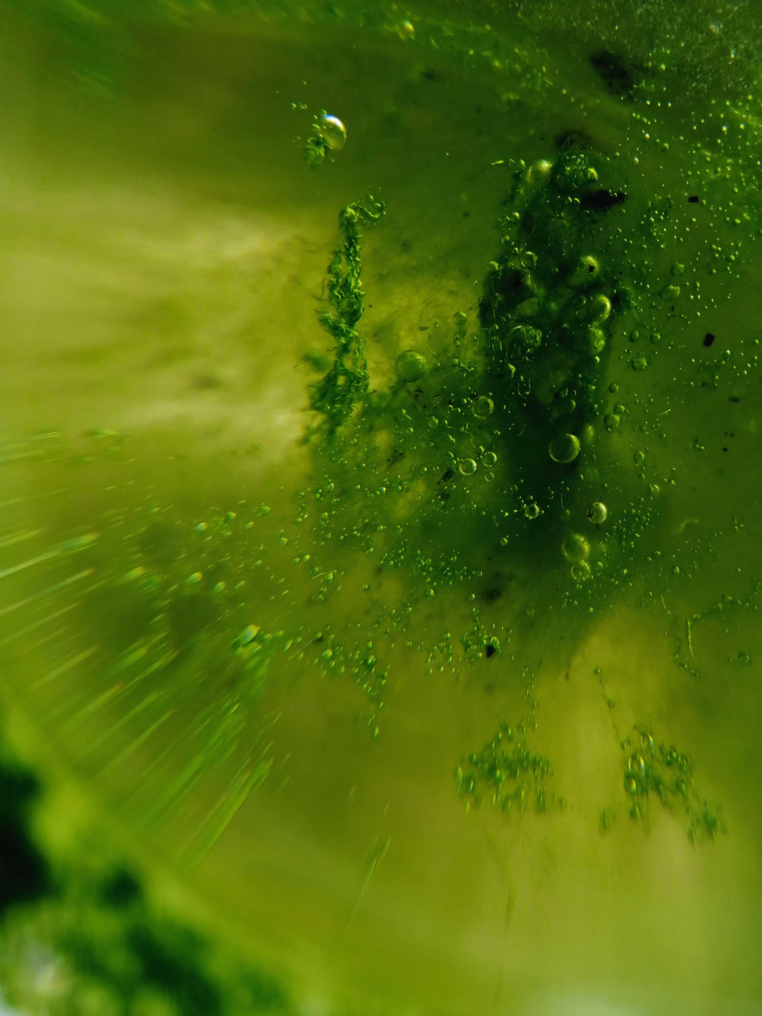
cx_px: 381
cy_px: 508
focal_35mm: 26
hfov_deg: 53.1
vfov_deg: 67.3
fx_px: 763
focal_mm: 3.6
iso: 50
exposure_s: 1/132
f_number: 1.8
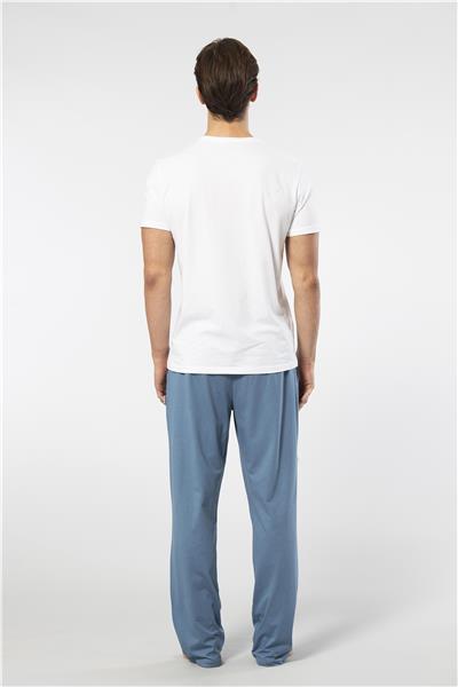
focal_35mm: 100
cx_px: 229
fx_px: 1908
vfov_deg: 20.4
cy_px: 344
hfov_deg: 13.7
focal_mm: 100
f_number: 8
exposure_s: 1/100
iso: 100
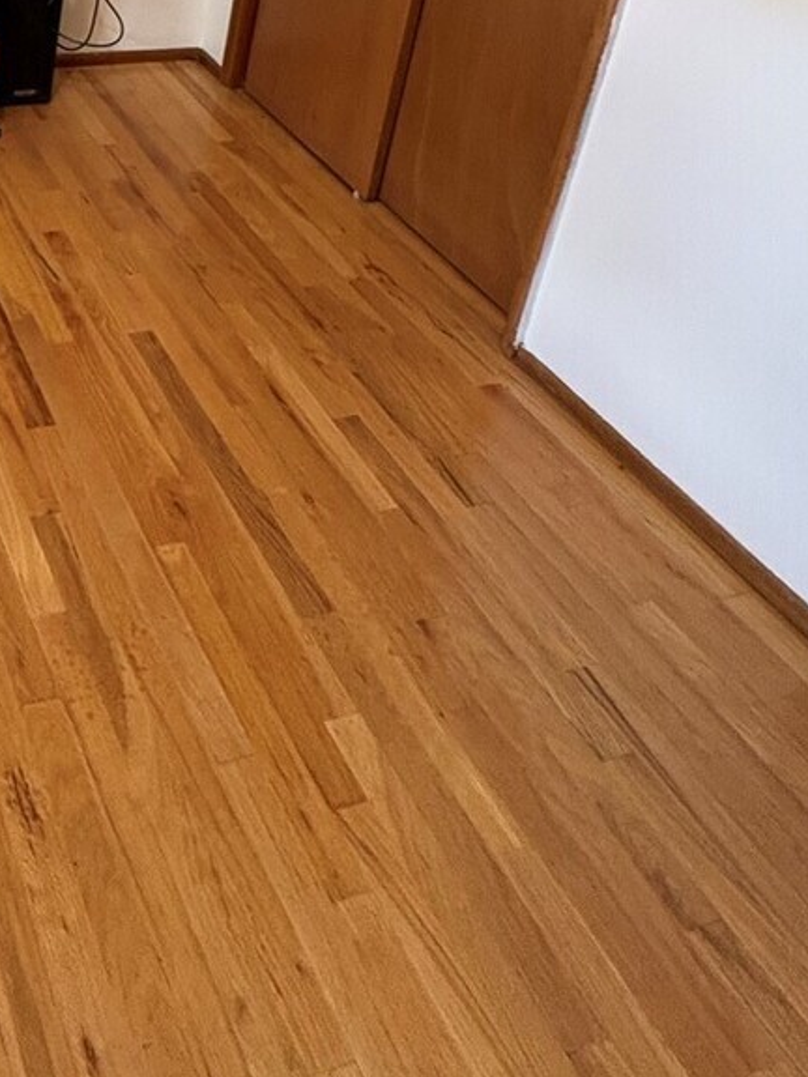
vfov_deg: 42.8
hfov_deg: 35.6
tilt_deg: -19.5
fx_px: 1089
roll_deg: -3.8
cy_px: -71
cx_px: -50
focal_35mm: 35
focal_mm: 2.22
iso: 400
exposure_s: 1/60
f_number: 2.2
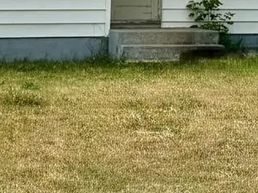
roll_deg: +0.0
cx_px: 198
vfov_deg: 11.3
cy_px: -117
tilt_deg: +7.8
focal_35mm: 125
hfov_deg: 15.7
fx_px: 931
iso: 80
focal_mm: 6.76
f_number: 1.78
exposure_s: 1/9009
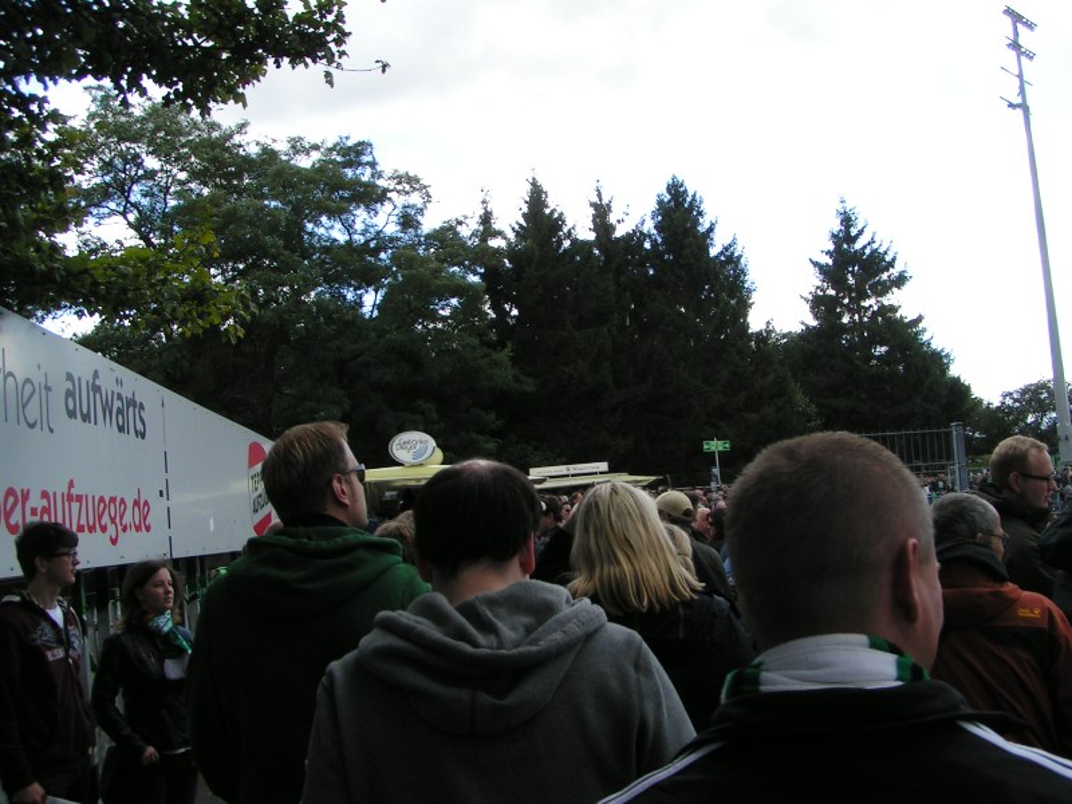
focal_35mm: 38
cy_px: 402
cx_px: 536
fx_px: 1177
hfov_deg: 49.0
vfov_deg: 37.7
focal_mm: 5.8
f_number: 5.6
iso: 50
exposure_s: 1/200
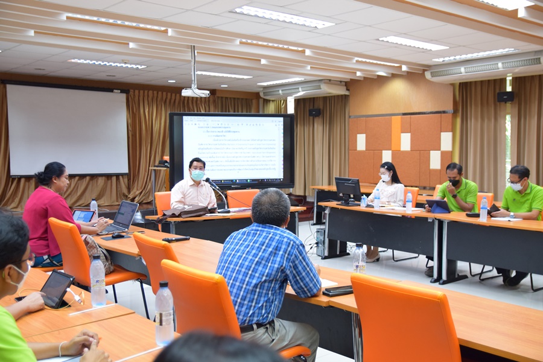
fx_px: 588
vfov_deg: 34.2
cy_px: 181
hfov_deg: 49.6
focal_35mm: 39
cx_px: 272
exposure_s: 1/200
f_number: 2.8
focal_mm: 26
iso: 1250
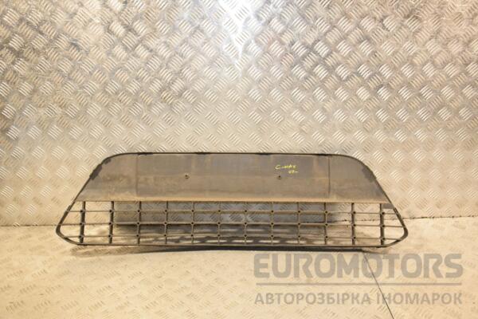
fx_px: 438
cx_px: 239
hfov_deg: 57.2
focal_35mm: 33
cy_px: 160
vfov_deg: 40.0
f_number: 5.6
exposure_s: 1/200
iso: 800
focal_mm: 22
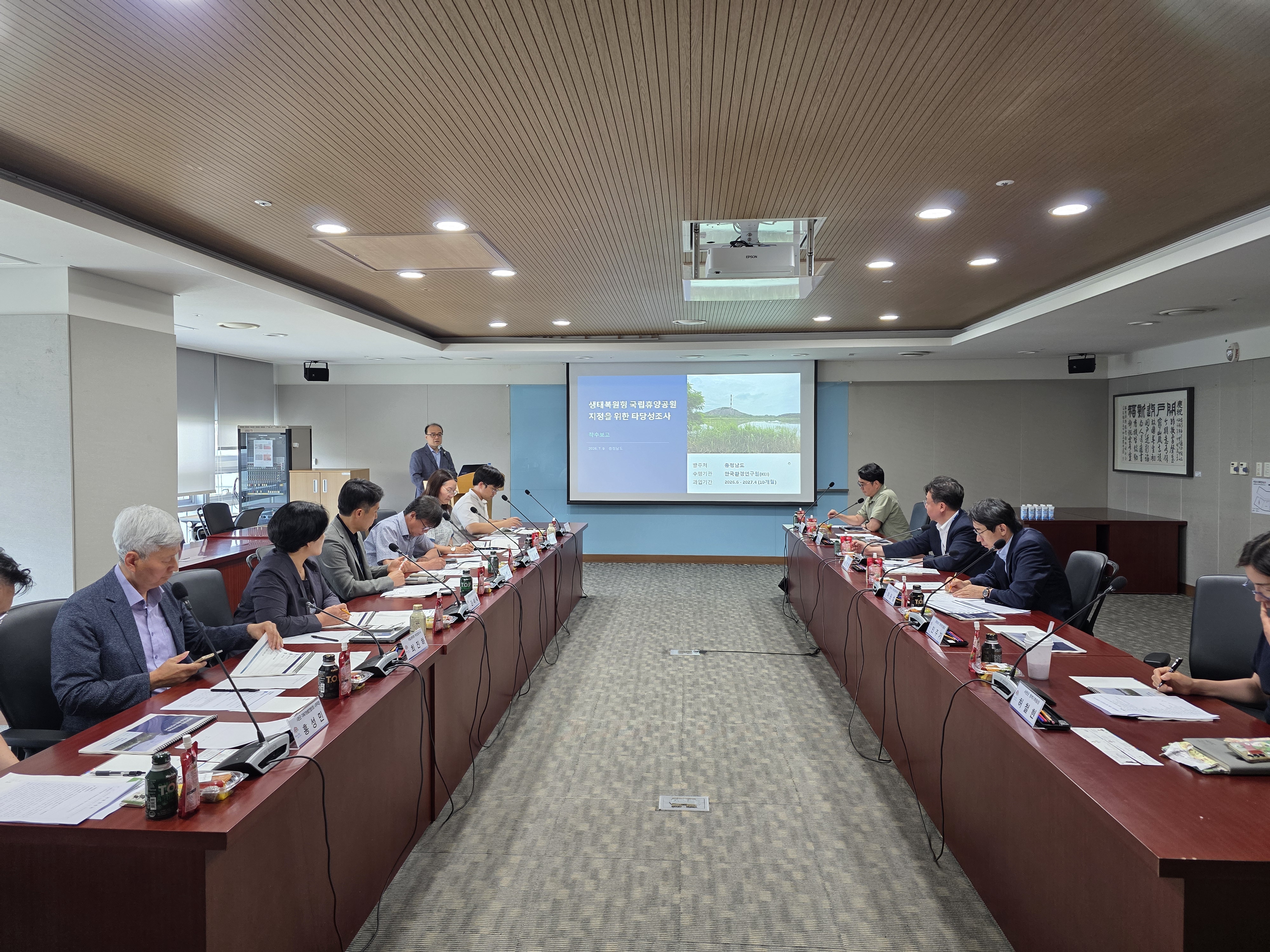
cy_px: 476
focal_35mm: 23
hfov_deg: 73.9
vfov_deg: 58.9
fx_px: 844
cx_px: 635
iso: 200
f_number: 1.7
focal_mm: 6.3
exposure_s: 1/120
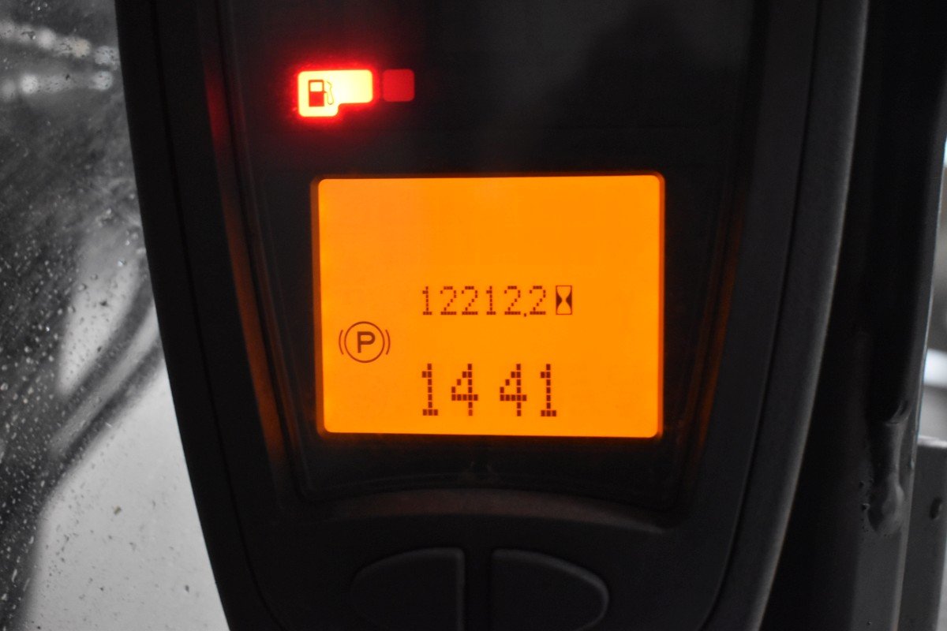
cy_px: 316
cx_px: 474
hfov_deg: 43.6
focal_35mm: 45
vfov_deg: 29.9
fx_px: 1184
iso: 2800
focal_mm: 30
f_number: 4.2
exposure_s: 1/60
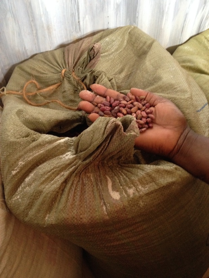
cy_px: 139
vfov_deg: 52.6
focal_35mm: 35
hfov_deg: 40.7
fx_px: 282
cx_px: 104
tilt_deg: -52.4
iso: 320
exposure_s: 1/20
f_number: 2.4
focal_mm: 4.28
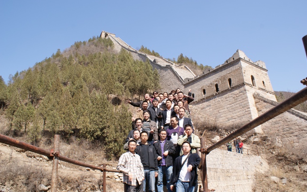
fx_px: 234
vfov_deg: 44.5
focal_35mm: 28
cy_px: 100
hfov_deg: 66.5
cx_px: 154
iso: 100
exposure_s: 1/100
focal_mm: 18
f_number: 10
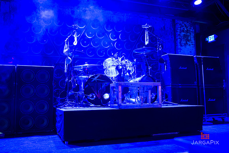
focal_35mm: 35
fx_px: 220
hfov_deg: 55.0
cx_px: 117
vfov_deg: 38.3
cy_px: 76
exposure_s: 1/25
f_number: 2.8
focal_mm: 33
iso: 6400
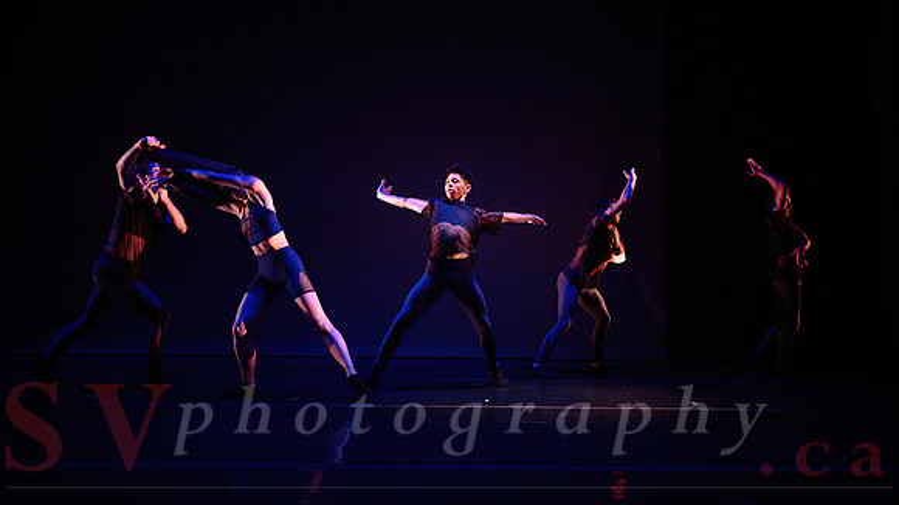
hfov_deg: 64.4
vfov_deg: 39.2
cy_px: 280
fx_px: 709
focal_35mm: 30
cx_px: 523
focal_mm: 24
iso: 1000
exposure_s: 1/320
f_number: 1.4
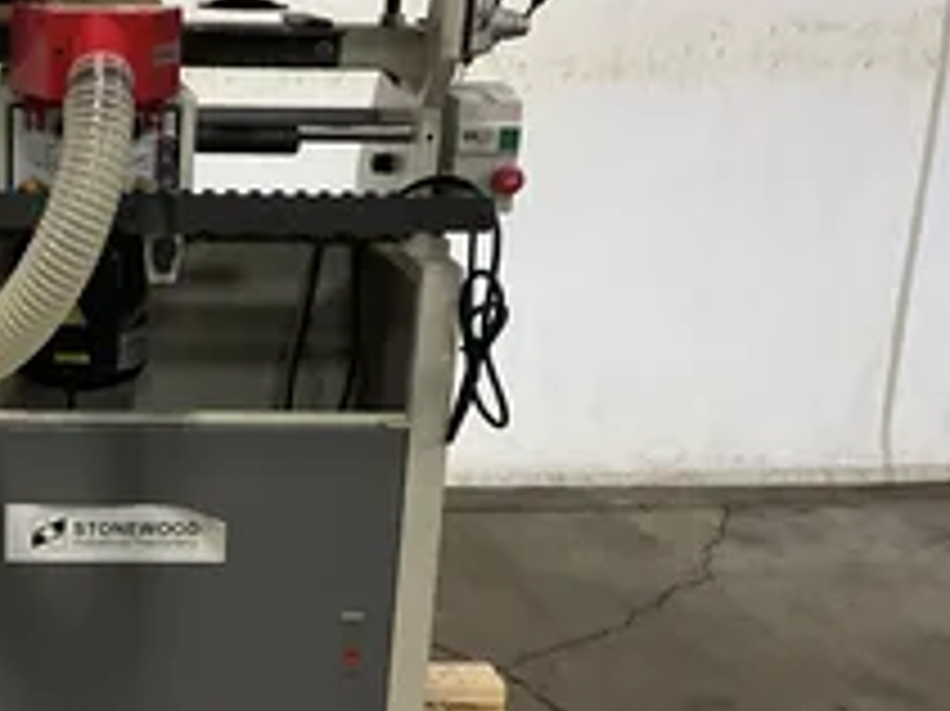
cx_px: 117
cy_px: 387
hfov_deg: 33.3
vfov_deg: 26.5
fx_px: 1509
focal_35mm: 55
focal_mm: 3
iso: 200
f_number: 1.8
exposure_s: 1/60
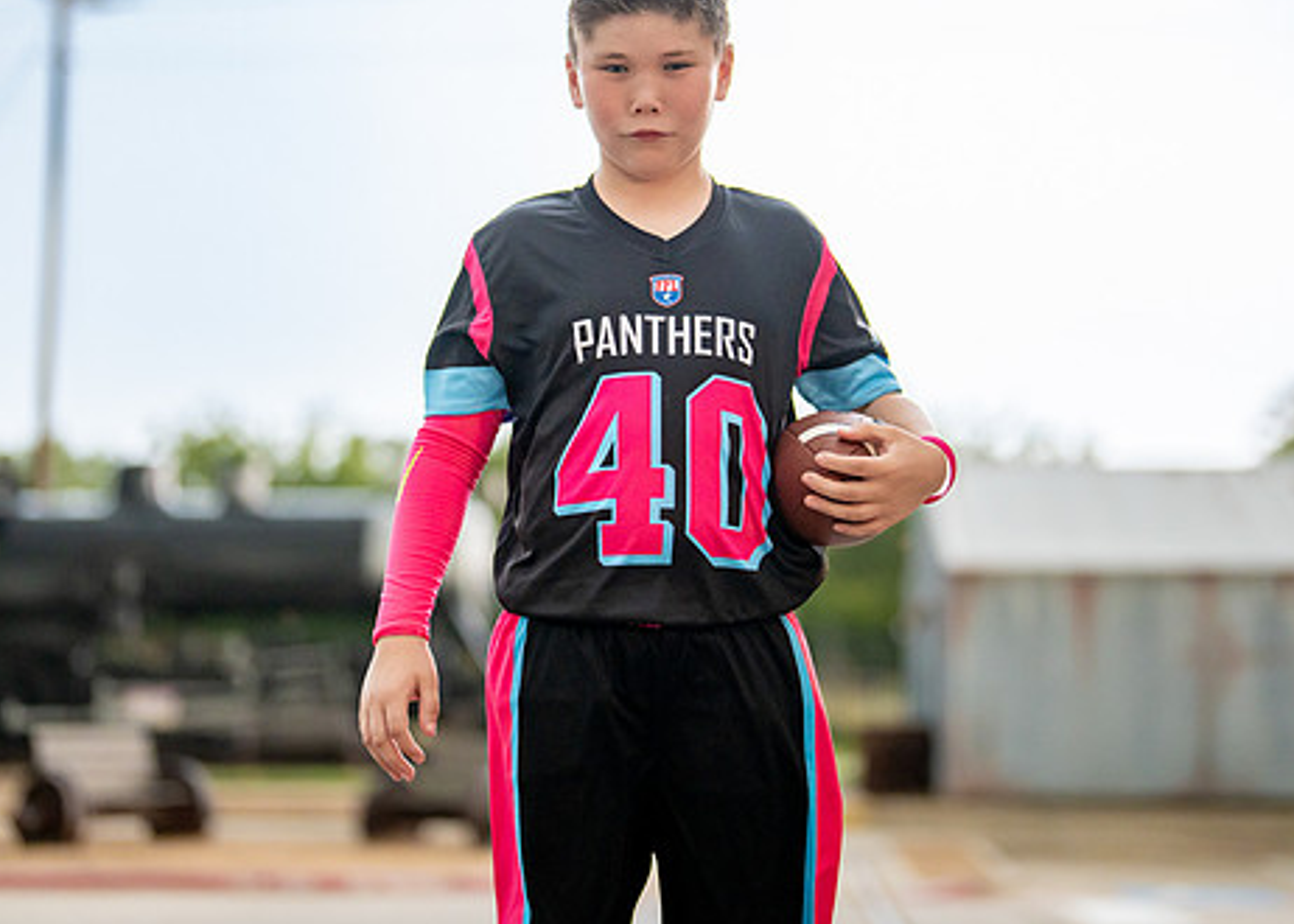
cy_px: 378
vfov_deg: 19.3
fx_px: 2720
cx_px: 656
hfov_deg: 26.8
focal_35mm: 74
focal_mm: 50
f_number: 1.2
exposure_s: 1/400
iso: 1250
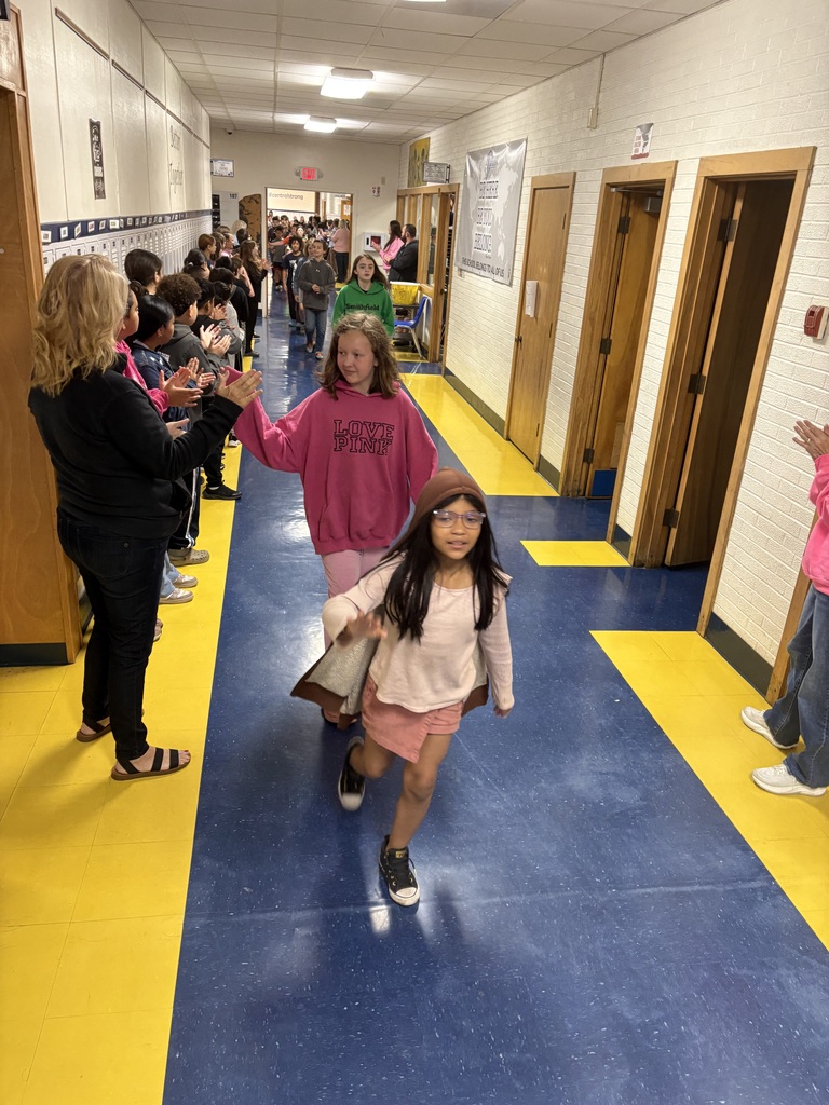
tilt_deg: -21.2
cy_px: 552
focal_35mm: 26
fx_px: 830
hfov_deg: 53.1
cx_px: 414
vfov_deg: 67.3
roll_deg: -3.7
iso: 200
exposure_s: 1/60
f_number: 1.6
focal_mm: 5.96
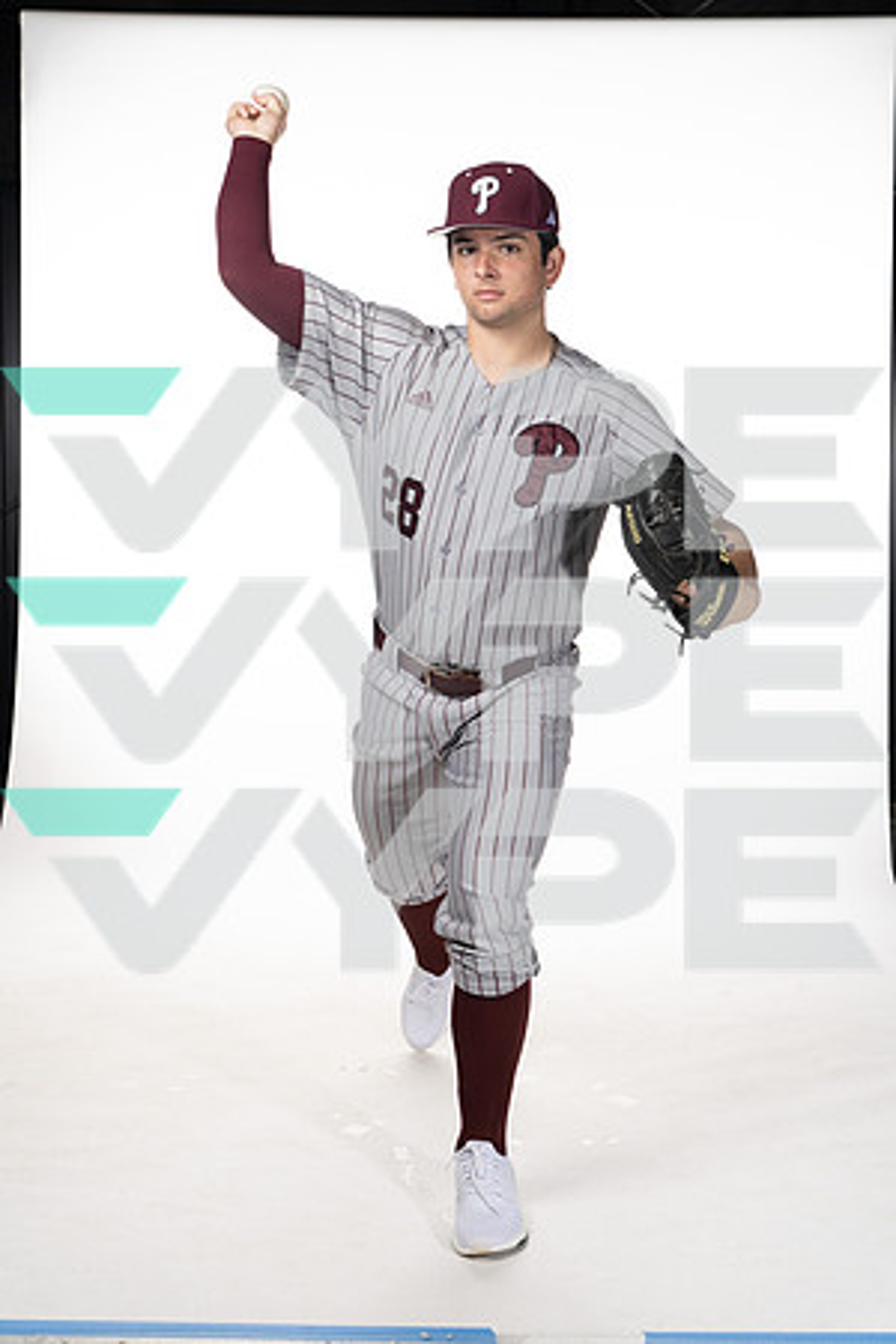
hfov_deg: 27.5
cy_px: 672
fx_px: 1829
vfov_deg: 40.3
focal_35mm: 49
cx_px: 448
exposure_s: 1/250
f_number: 6.3
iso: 400
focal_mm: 49
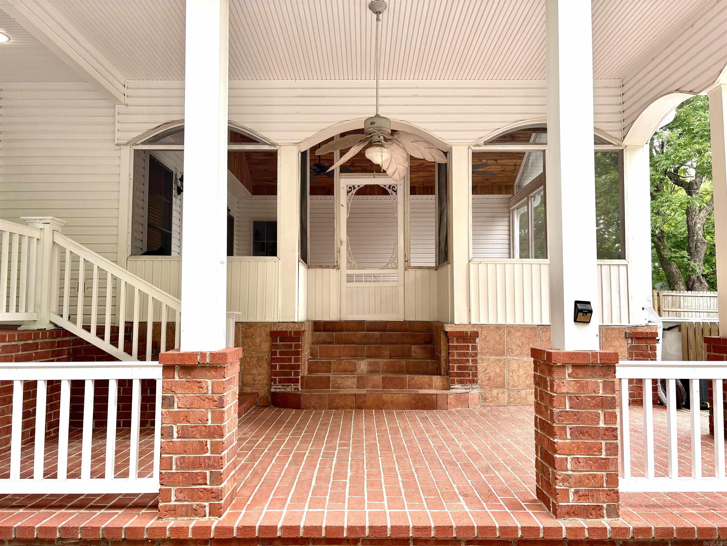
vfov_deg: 53.1
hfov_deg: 67.3
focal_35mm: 26
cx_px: 364
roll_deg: +0.3
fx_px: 546
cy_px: 273
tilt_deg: +4.4
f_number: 1.6
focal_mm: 5.96
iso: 80
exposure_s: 1/122
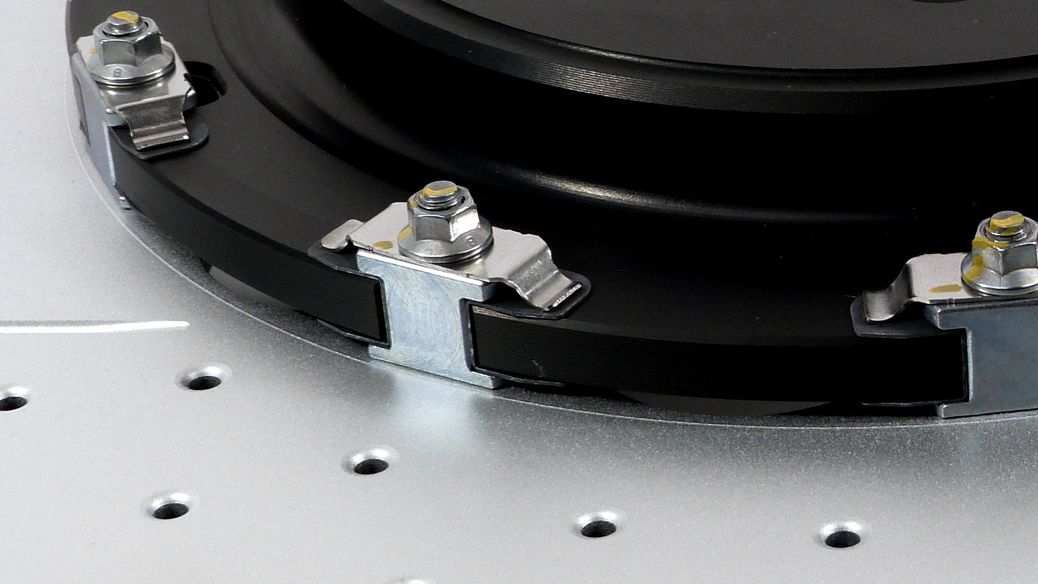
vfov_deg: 8.8
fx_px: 3771
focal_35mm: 137
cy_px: 131
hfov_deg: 15.4
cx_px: 1072
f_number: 4
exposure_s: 1/160
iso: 100
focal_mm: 10.8
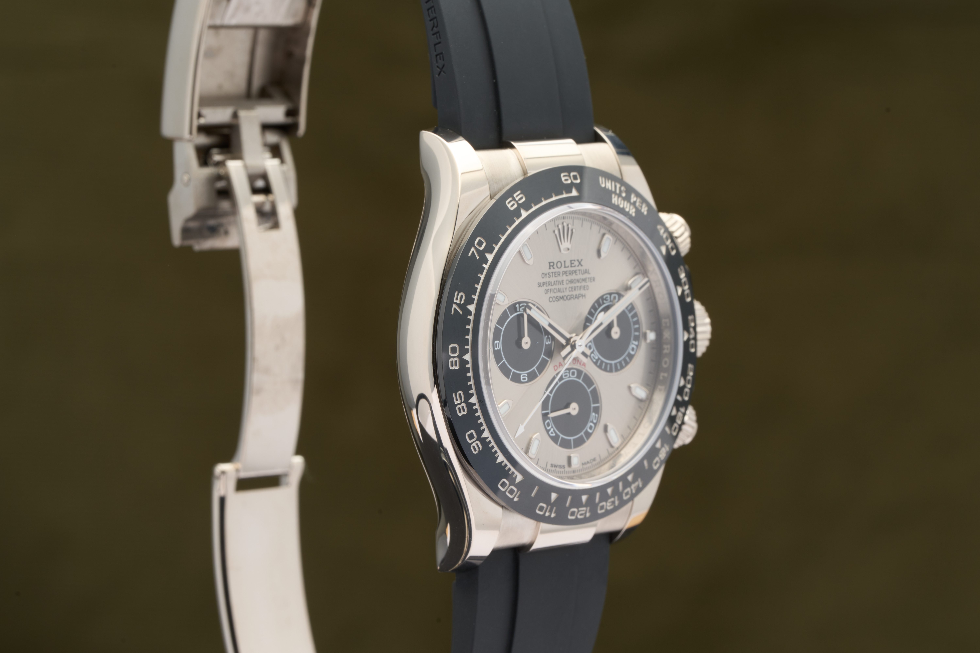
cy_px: 349
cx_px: 522
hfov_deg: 17.8
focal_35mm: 115
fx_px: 3130
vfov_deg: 11.9
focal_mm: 100
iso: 160
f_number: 16
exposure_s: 1/125
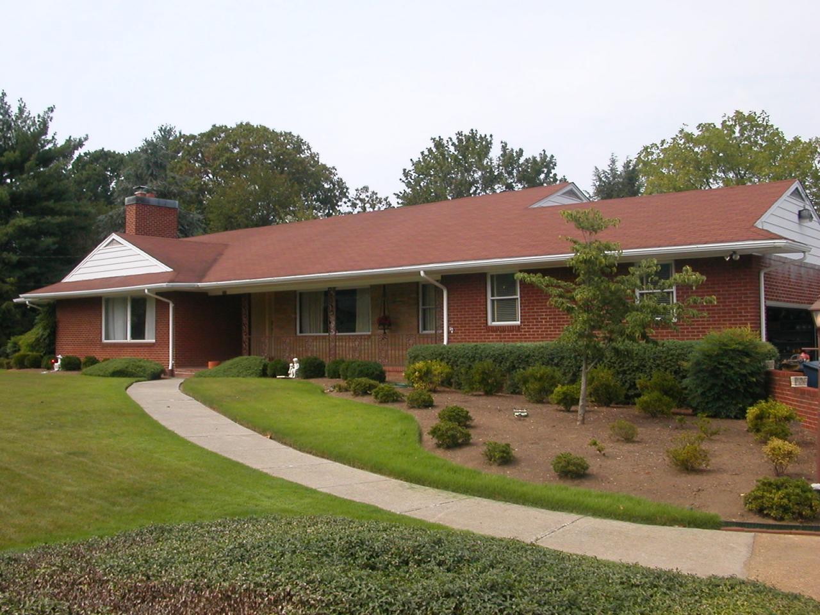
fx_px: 876
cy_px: 308
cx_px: 410
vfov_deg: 38.7
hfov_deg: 50.1
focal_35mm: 37
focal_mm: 5.6
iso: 100
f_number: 4.5
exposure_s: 1/476
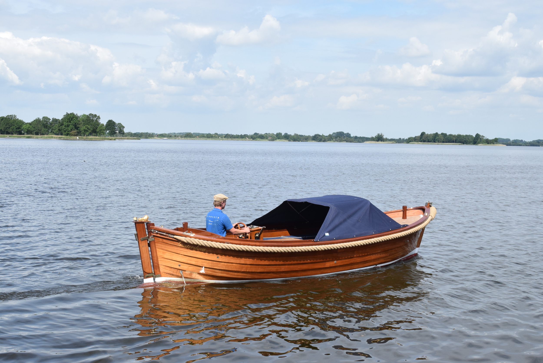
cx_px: 272
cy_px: 182
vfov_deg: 25.8
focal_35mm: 52
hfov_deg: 37.8
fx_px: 792
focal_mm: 35
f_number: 18
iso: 640
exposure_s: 1/320
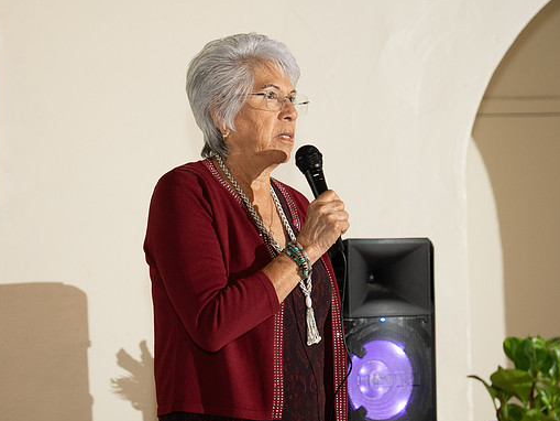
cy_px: 210
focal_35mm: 115
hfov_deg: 17.1
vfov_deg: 12.9
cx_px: 293
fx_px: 1861
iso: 1600
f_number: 2.8
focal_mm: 70
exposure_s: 1/125
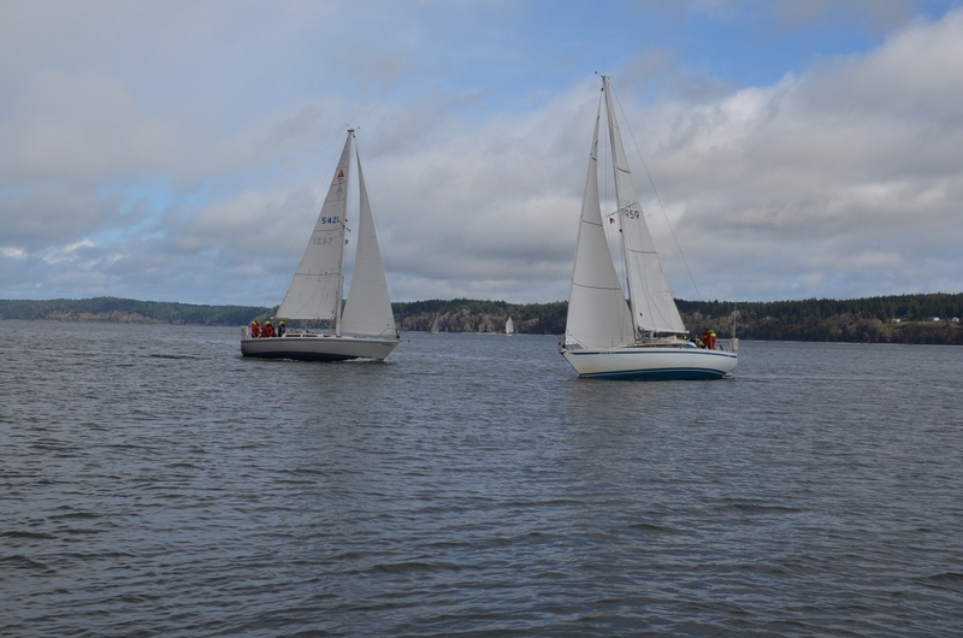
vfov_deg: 28.8
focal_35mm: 46
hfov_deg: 42.4
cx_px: 482
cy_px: 319
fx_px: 1241
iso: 100
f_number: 8
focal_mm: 31
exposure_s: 1/320
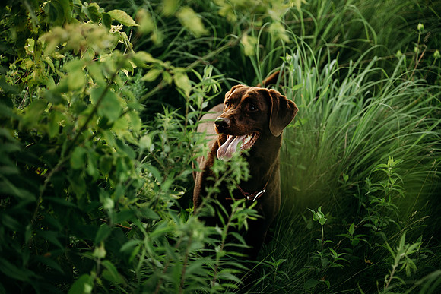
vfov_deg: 20.3
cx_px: 220
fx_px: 821
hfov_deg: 30.1
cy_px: 147
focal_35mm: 67
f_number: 3.2
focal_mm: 67
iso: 320
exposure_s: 1/500
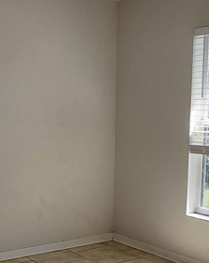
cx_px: 28
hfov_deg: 25.9
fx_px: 442
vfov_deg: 32.7
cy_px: 182
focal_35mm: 57
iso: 40
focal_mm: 1.64
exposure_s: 1/139
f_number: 2.2
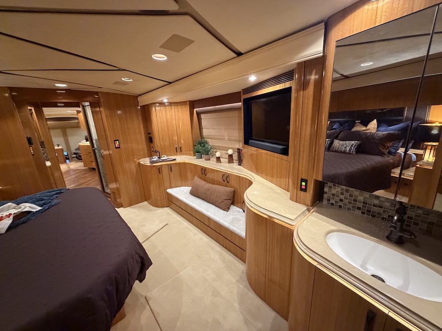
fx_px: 179
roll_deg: +3.3
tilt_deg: -14.2
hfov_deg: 102.1
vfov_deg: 85.7
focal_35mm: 14
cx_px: 221
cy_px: 166
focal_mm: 2.22
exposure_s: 1/53
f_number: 2.2
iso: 1000
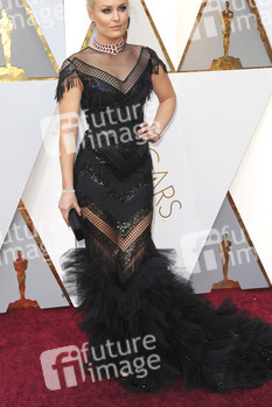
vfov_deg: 31.9
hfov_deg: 21.6
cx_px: 135
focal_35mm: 63
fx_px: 713
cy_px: 188
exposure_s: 1/250
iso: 800
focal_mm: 55
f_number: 8
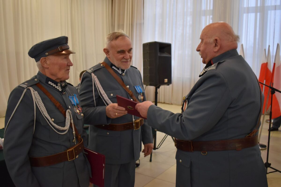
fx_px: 269
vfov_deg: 38.4
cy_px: 94
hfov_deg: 55.1
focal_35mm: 34
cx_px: 140
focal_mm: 23
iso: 1000
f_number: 3.8
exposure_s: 1/60
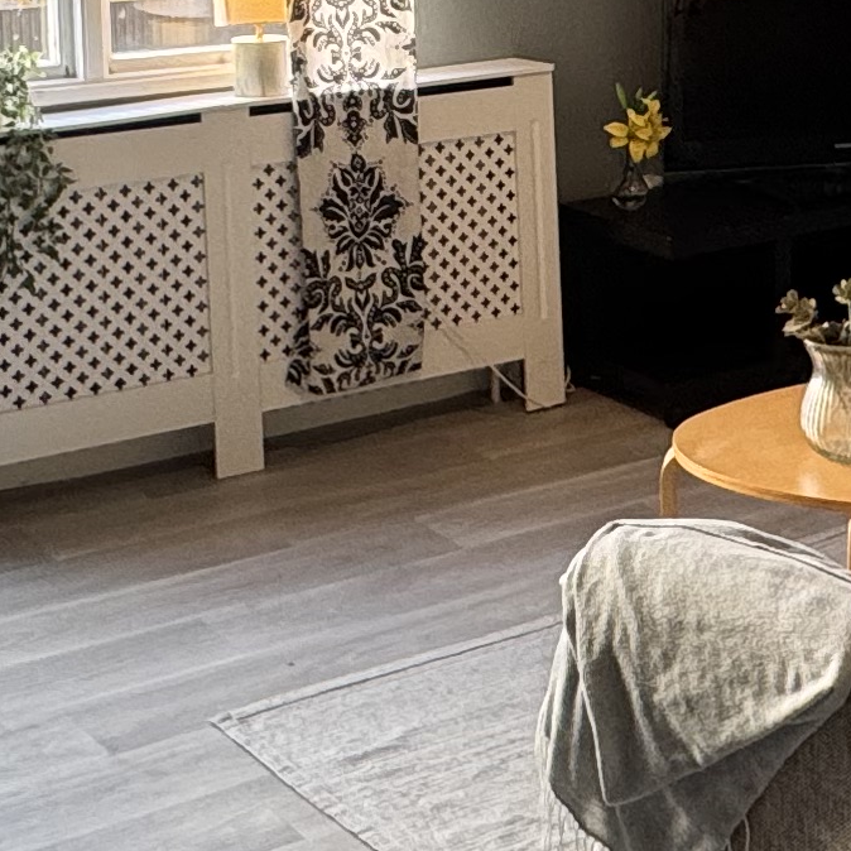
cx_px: 583
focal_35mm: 74
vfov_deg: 22.7
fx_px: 2058
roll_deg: +0.7
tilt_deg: -6.8
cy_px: 54
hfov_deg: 23.2
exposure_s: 1/99
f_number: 2.2
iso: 160
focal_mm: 2.22
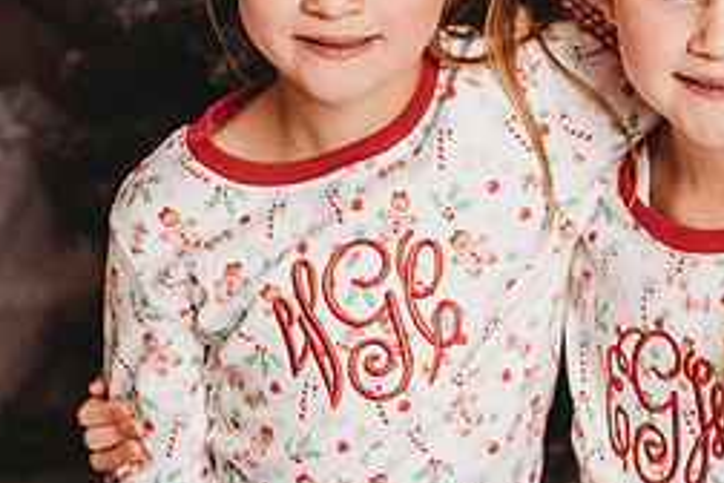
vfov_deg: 7.9
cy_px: 73
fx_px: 3479
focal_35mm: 173
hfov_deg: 11.8
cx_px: 600
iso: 100
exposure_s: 1/160
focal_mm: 75
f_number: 4
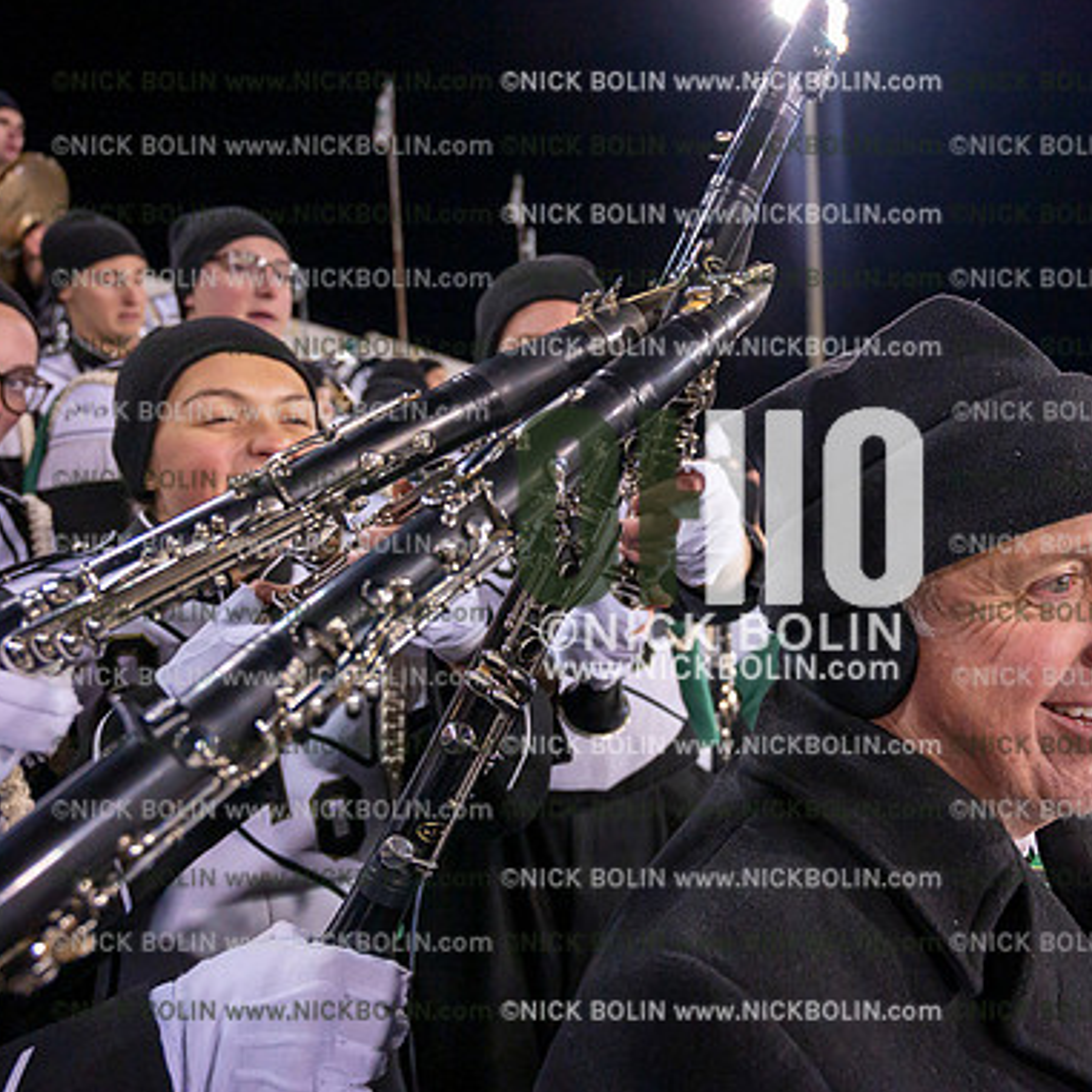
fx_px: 1106
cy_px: 545
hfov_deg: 51.6
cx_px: 719
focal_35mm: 31
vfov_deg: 52.5
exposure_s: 1/640
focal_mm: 24
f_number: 4.5
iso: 5000
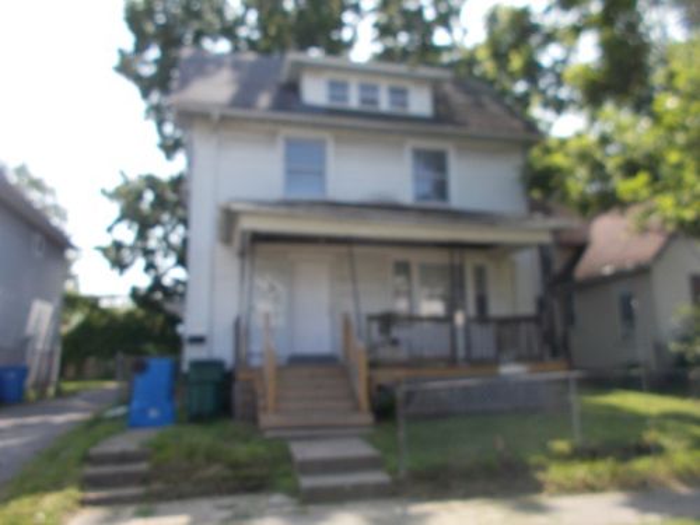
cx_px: 350
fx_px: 526
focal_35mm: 26
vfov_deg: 53.1
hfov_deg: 67.3
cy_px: 262
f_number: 3.2
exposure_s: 1/320
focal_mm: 4.6
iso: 80
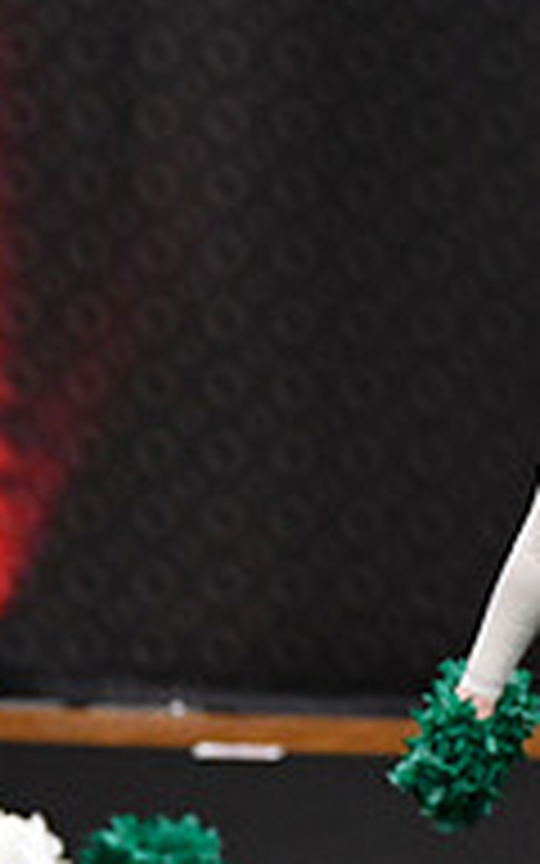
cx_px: 1274
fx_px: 14670
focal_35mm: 623
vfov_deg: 3.4
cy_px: 682
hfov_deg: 2.1
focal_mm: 135
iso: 4000
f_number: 2.8
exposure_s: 1/800
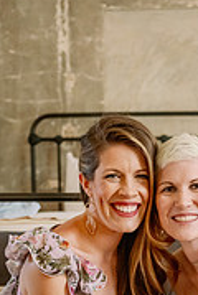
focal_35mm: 79
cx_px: 153
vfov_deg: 24.3
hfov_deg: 17.2
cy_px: 307
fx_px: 649
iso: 4000
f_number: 2.8
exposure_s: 1/200
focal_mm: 31.5
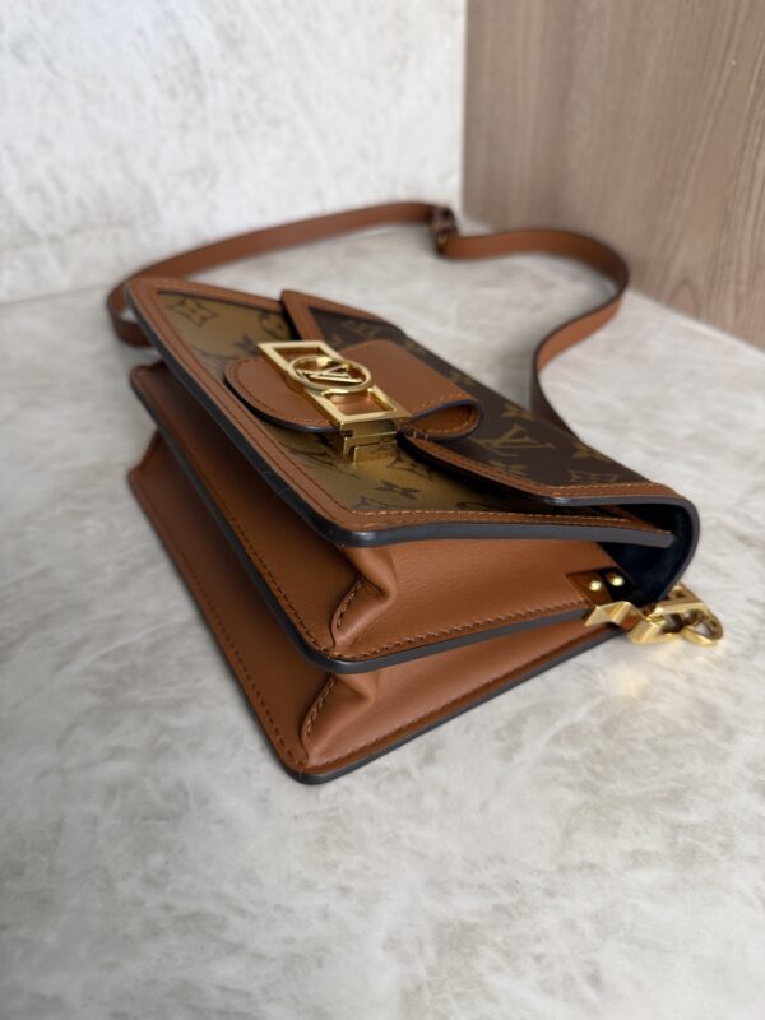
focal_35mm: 24
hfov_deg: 56.8
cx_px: 382
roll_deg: +0.7
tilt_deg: -36.7
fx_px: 707
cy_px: 510
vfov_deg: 71.6
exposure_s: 1/120
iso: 160
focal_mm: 6.76
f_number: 1.78
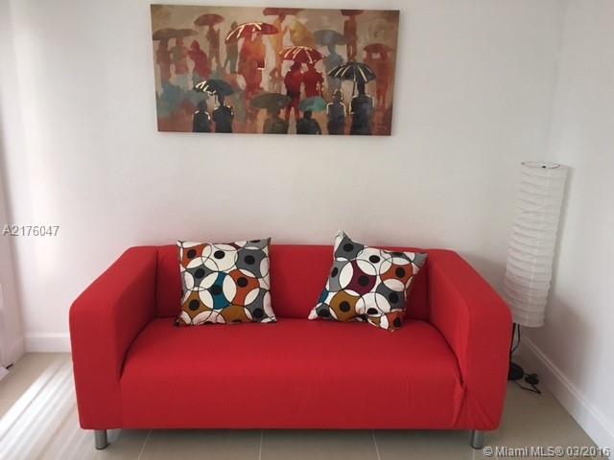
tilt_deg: -14.9
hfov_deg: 61.7
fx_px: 514
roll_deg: -2.9
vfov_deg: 48.2
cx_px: 307
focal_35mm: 29
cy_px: 230
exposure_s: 1/30
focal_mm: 4.15
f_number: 2.2
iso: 100
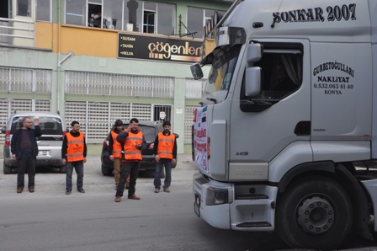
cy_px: 126
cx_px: 188
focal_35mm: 46
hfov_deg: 42.4
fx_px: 487
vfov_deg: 28.9
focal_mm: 31
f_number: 9
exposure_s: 1/320
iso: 200
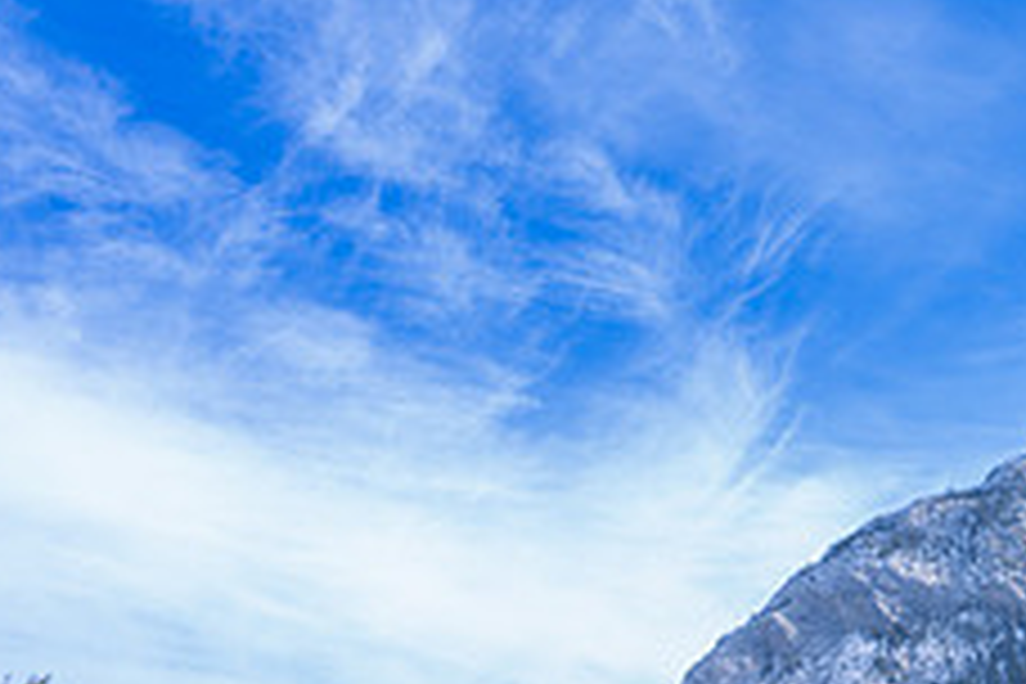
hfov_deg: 29.9
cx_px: 1098
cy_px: 425
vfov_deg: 22.2
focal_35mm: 61
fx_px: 1738
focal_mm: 24
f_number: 3.5
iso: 50
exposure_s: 1/400
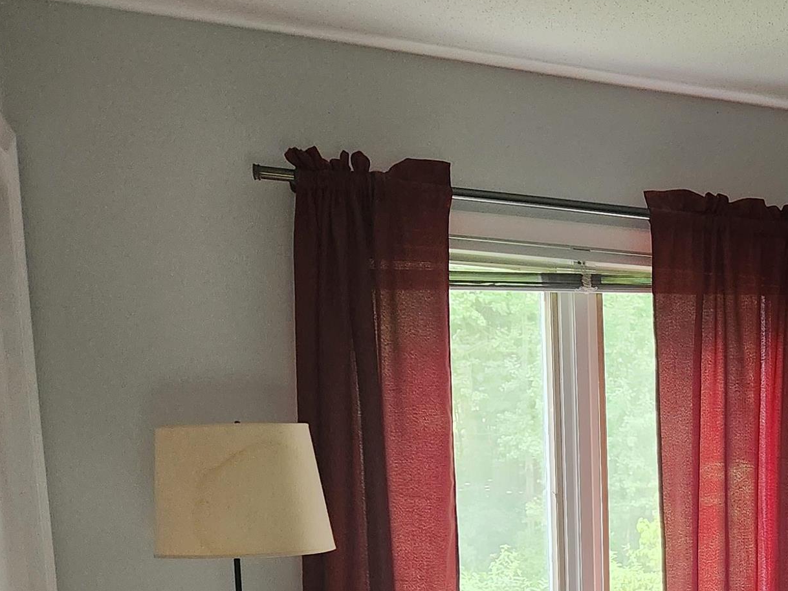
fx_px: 1321
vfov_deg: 23.4
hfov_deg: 29.2
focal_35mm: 58
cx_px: 919
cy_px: 683
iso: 640
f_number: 1.8
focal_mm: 5.4
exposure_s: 1/120
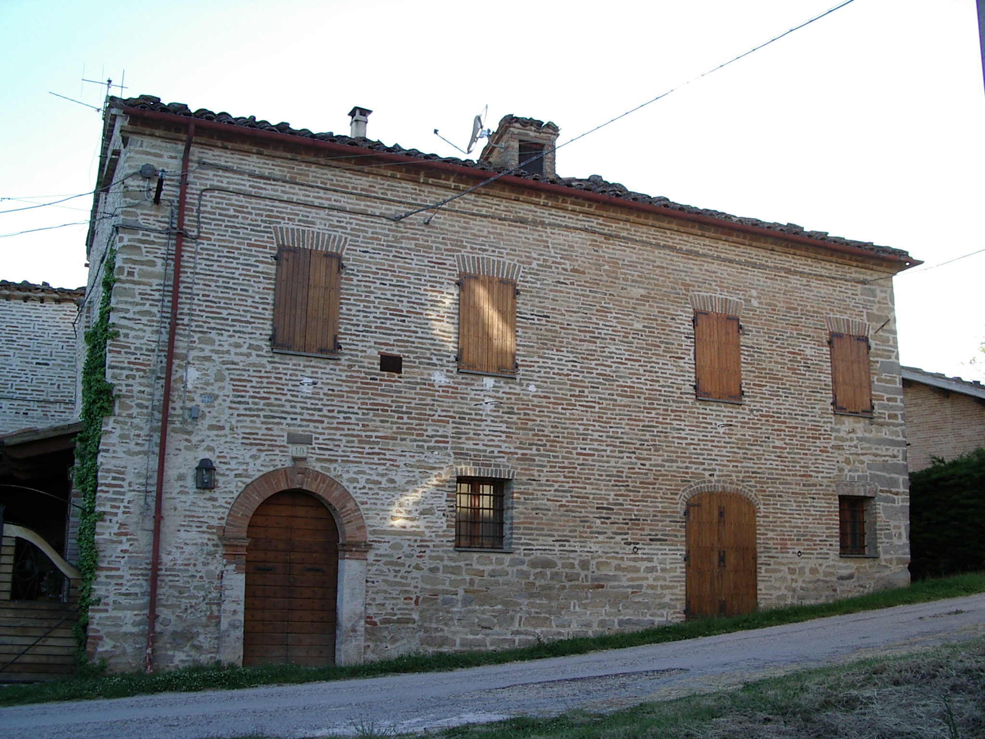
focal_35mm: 38
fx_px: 1081
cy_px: 370
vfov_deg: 37.7
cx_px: 492
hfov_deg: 49.0
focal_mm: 5.8
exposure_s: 1/80
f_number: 4.8
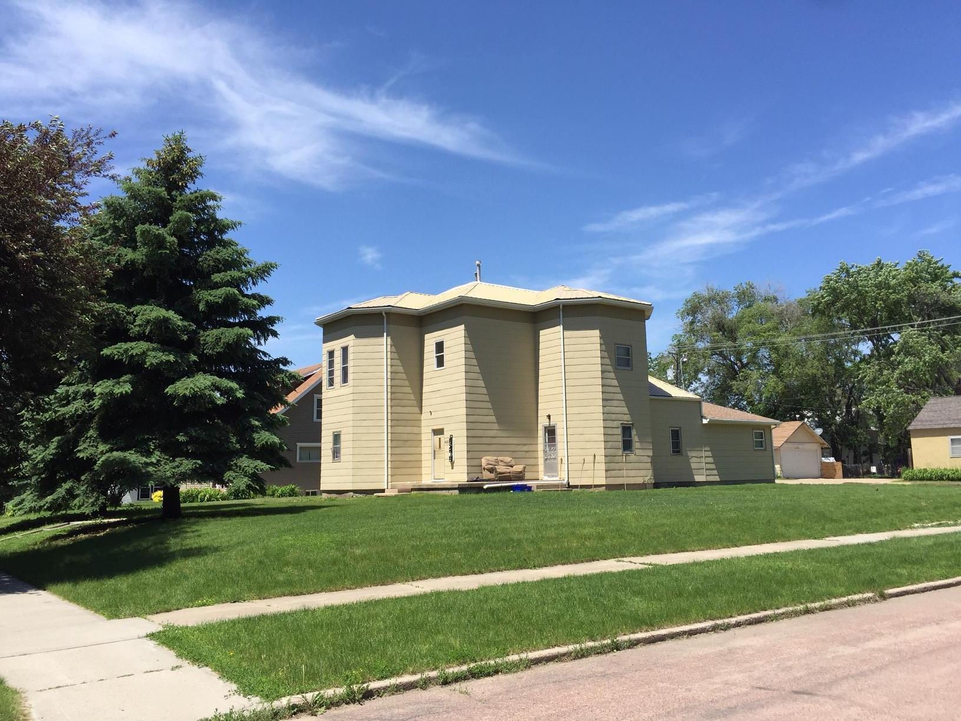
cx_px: 480
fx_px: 805
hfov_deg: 61.7
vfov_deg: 48.2
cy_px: 360
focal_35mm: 29
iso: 32
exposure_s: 1/1799
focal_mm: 4.15
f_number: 2.2
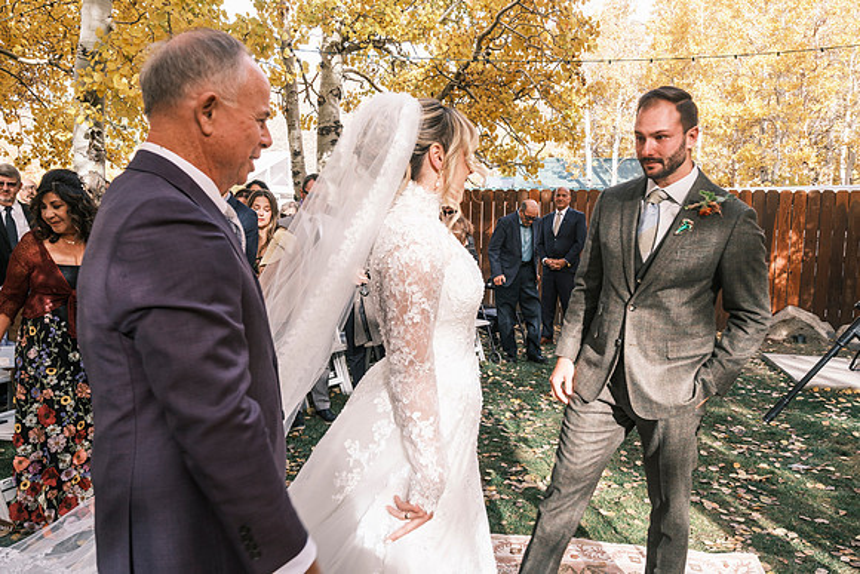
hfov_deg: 67.4
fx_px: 645
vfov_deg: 48.0
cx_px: 430
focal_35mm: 27
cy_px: 287
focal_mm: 18
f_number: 5.6
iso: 160
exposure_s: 1/125
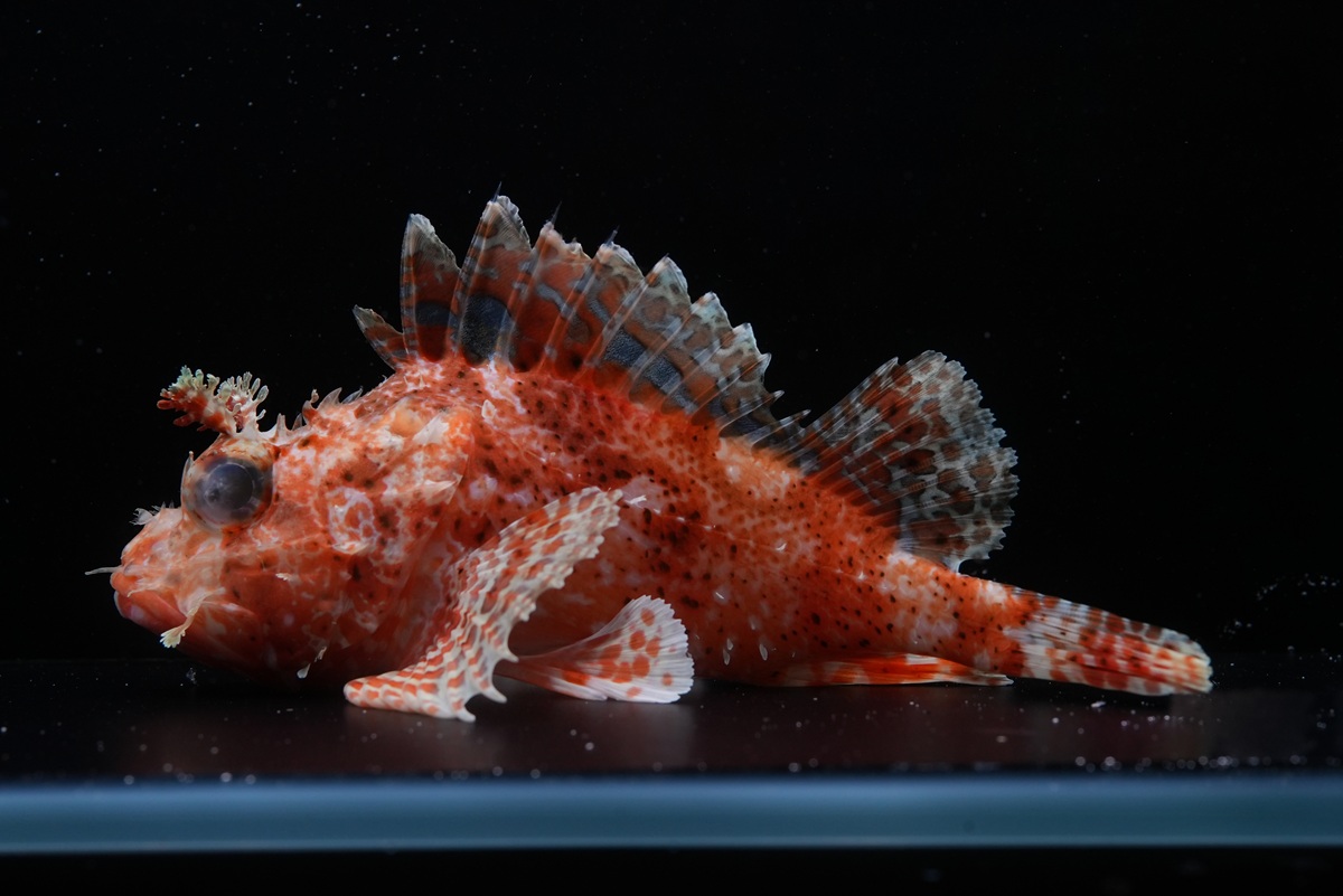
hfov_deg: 39.6
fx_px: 1866
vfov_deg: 27.0
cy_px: 448
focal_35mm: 50
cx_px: 672
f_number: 10
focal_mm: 50
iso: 1600
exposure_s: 1/100
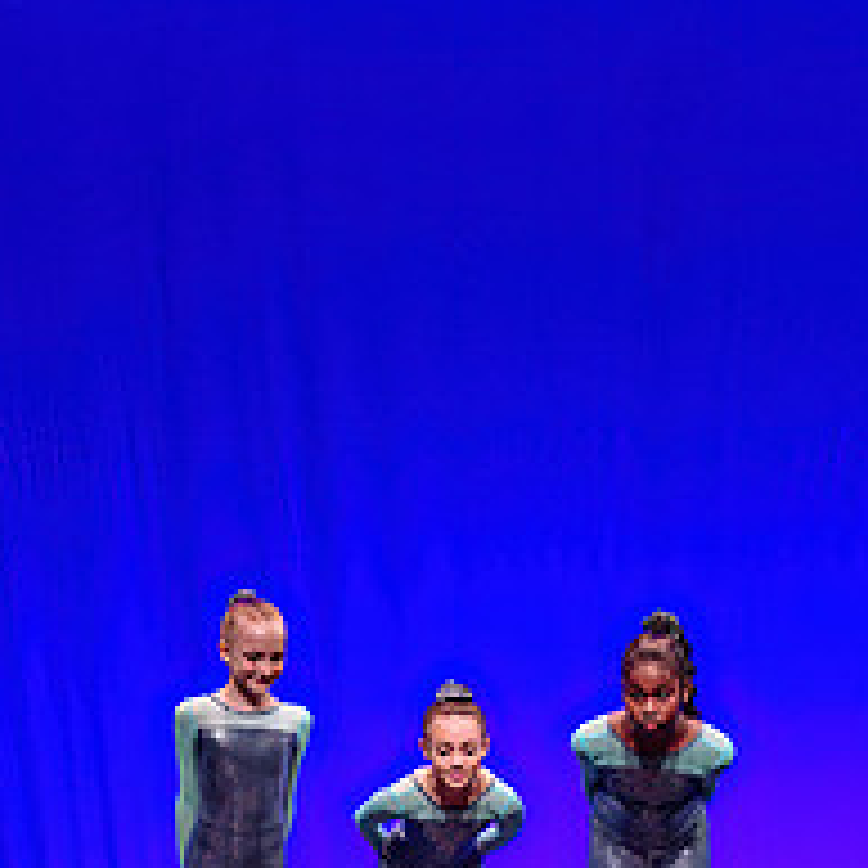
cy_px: 722
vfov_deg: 6.7
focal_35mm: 260
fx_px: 7376
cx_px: 535
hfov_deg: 6.7
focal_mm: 102
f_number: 2.8
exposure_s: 1/400
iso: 1600
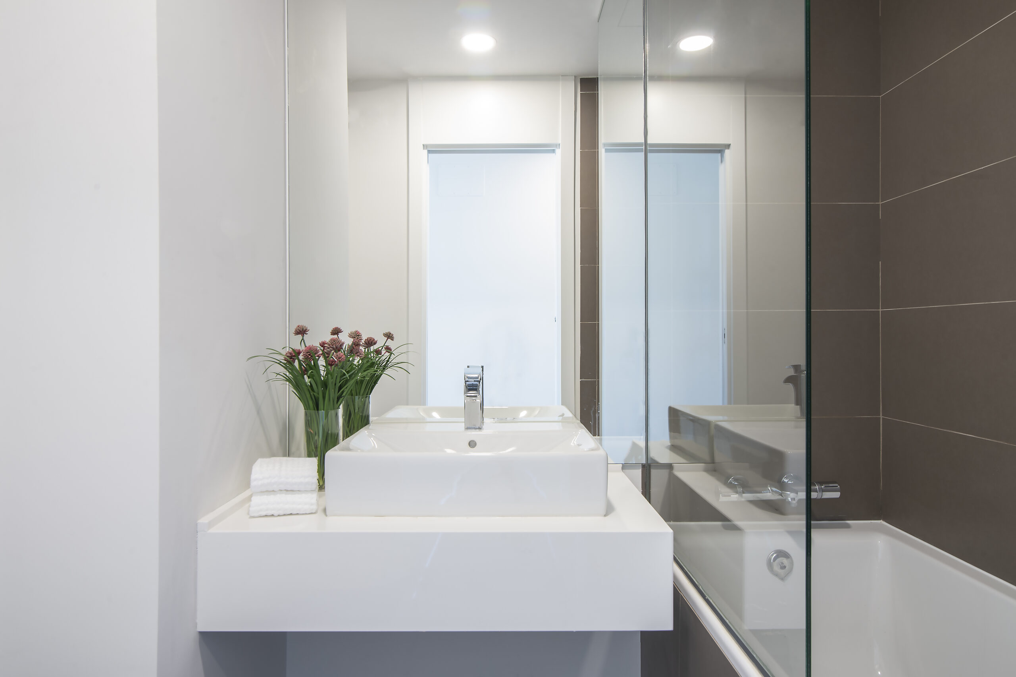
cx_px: 508
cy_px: 338
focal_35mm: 23
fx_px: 649
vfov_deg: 55.1
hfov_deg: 76.1
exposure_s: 2
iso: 100
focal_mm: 23
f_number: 11
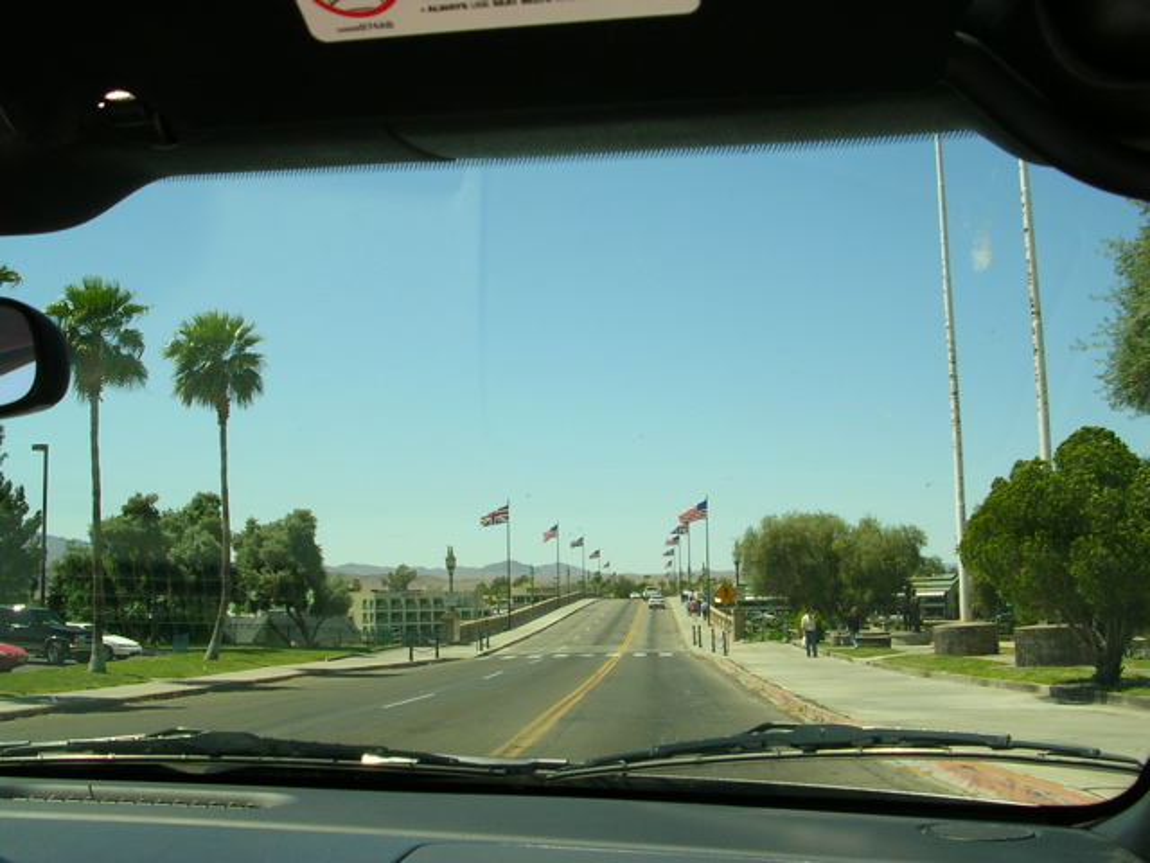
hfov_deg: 49.0
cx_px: 575
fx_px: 1262
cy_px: 432
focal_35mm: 38
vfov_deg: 37.7
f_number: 5.6
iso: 50
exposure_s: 1/262
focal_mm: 5.8
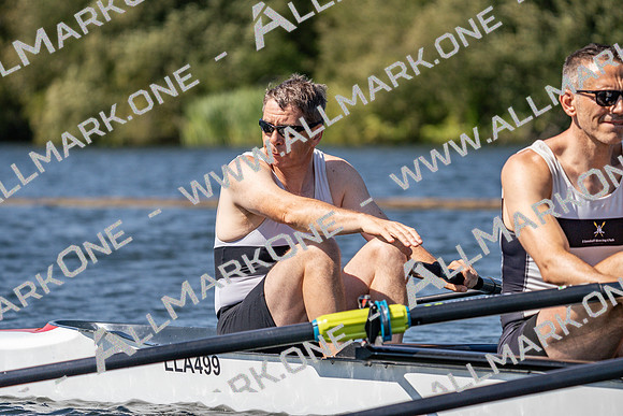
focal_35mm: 270
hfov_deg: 7.6
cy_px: 208
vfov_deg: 5.1
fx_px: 4673
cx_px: 312
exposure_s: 1/2000
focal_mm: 270
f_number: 5.6
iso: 250
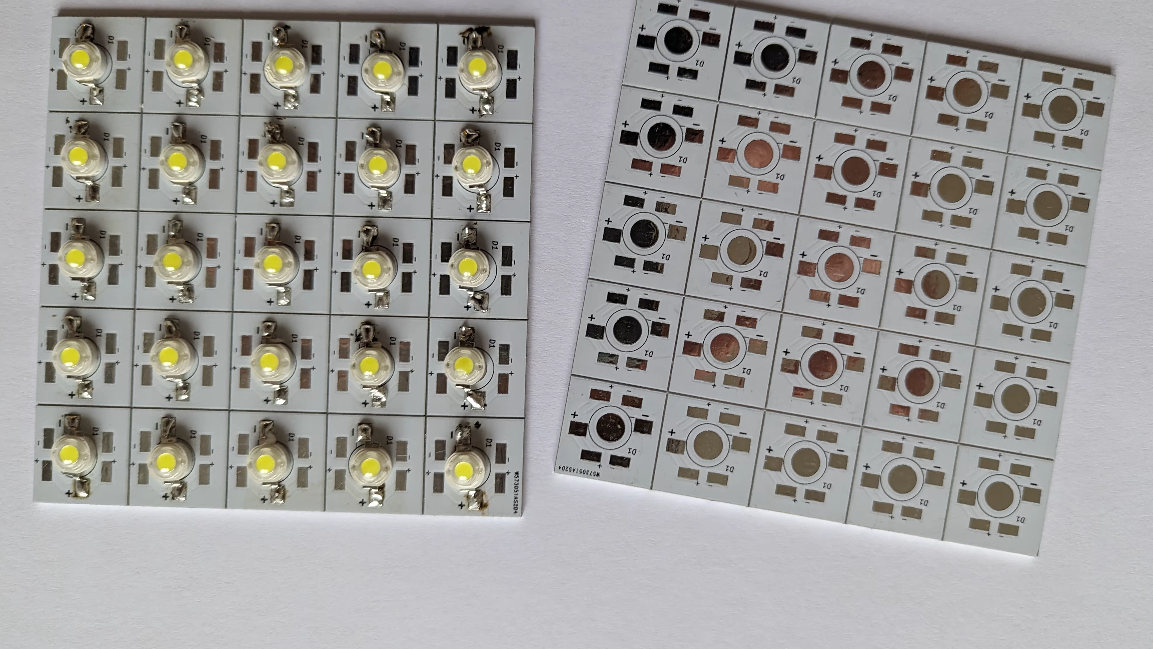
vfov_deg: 42.9
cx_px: 586
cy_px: 306
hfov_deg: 69.9
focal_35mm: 27
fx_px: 825
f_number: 1.9
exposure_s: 1/31
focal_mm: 6.8
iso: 208
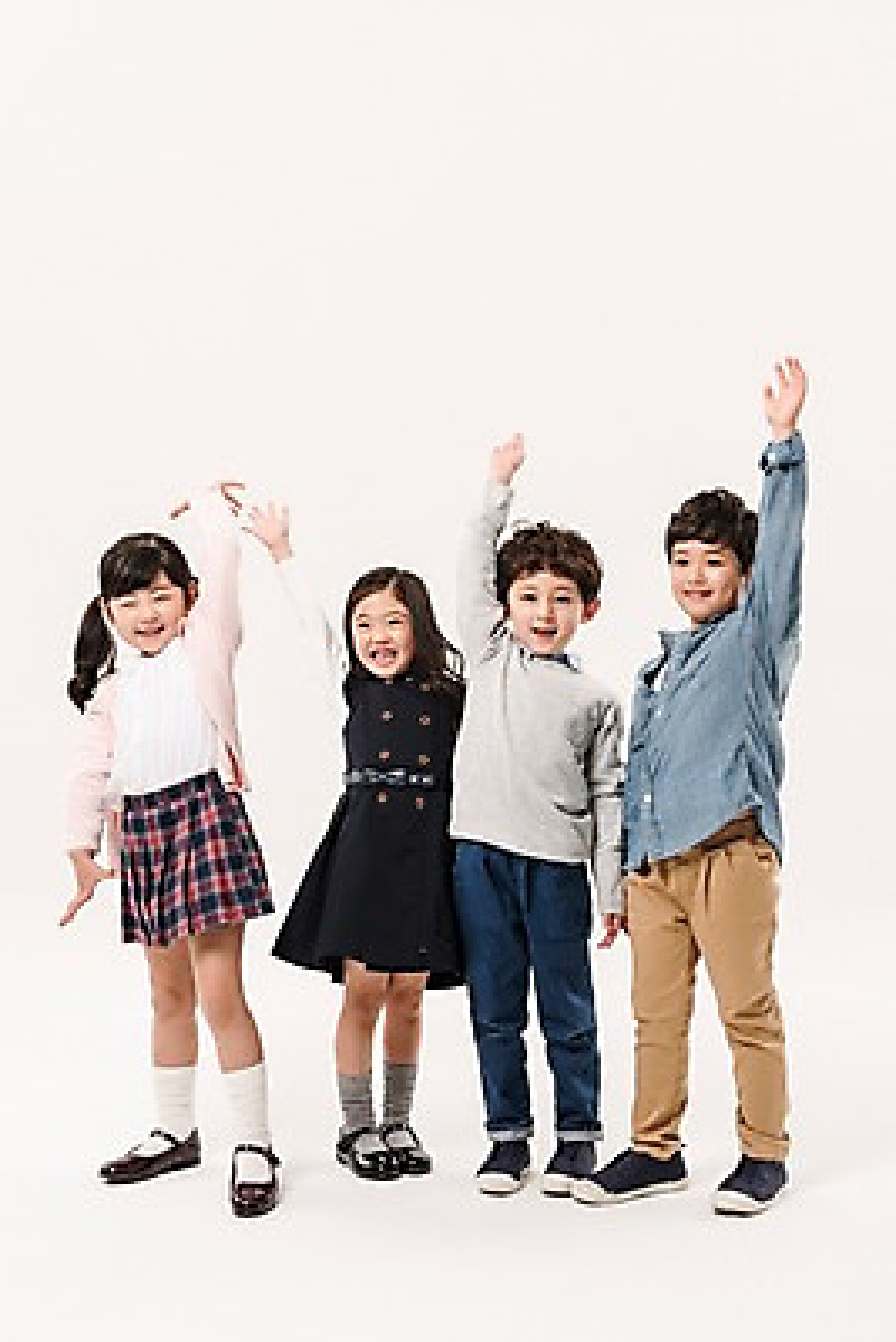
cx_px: 448
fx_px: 1940
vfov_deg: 38.2
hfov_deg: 26.0
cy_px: 671
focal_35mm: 52
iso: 80
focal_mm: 52
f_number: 13
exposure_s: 1/125
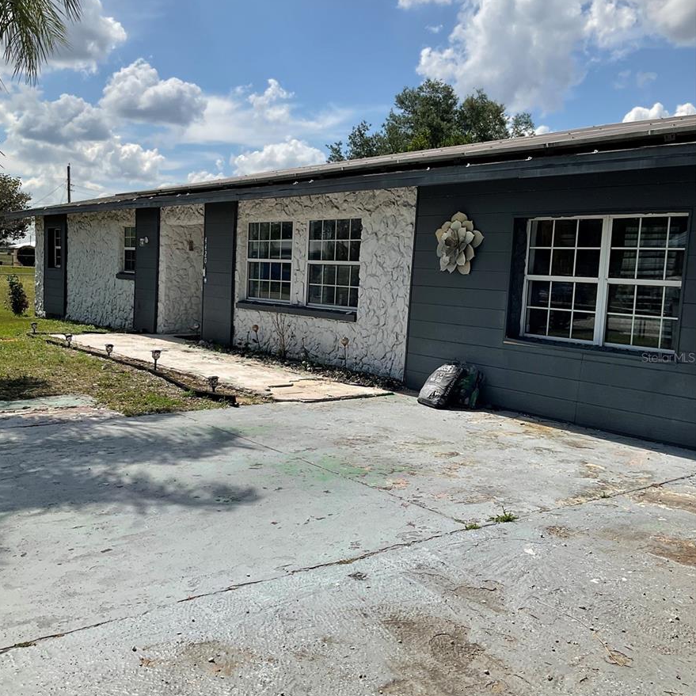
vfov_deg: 47.2
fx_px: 796
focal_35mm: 35
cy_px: 357
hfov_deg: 47.2
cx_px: 341
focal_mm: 3
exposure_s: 1/2959
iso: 16
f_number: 1.8
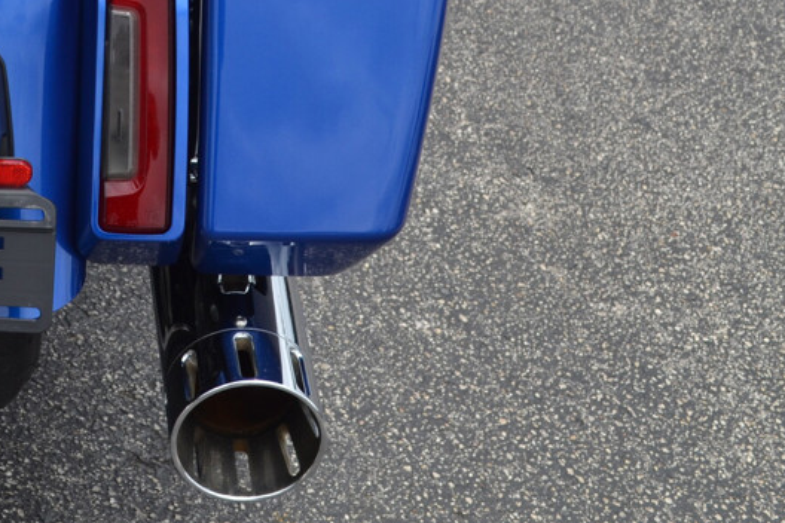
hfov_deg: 18.2
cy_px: -61
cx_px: -43
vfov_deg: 12.3
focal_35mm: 109
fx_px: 2377
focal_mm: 32
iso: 100
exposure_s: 1/250
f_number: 8
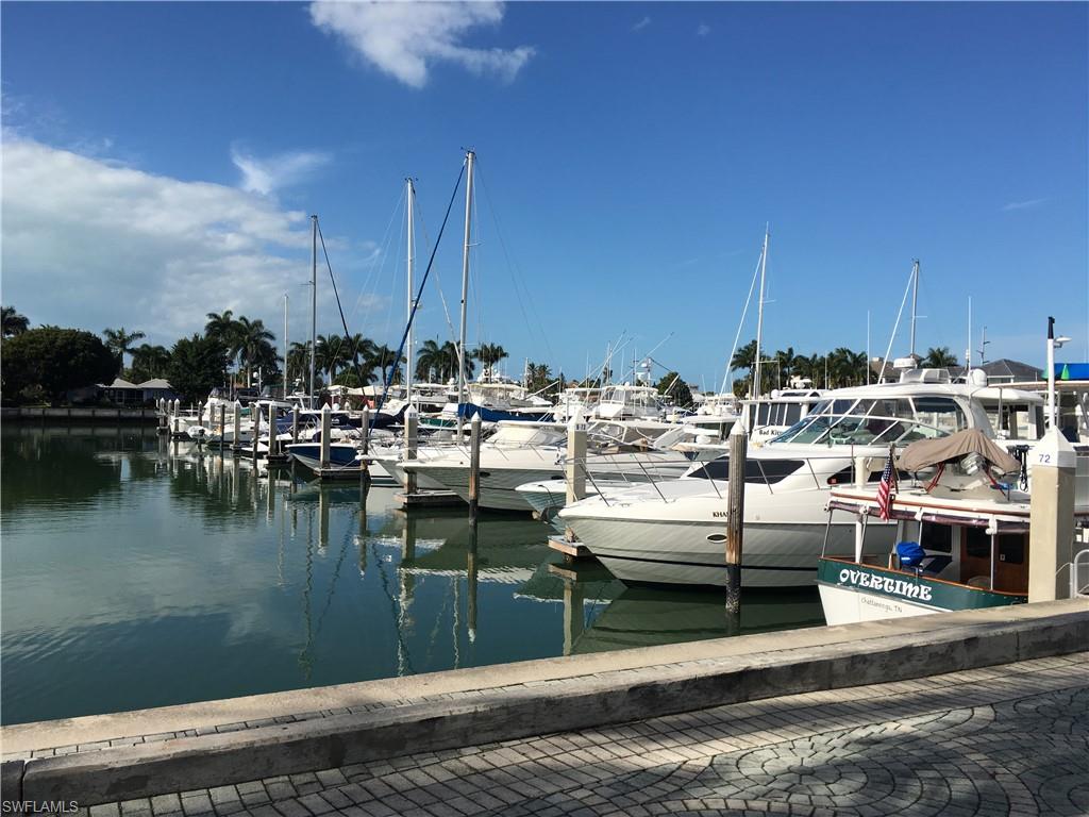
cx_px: 544
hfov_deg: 61.7
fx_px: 912
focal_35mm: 29
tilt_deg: +1.3
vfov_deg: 48.2
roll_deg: -0.7
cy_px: 408
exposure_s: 1/2849
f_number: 2.2
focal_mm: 4.15
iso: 25
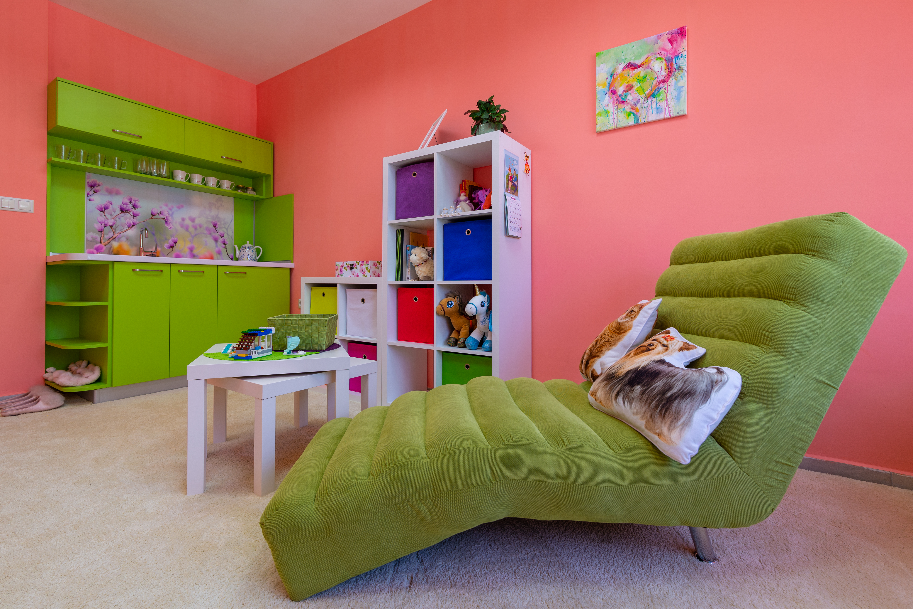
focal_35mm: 16
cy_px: 304
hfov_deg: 96.7
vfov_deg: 73.8
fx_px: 406
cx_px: 456
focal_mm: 16
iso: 160
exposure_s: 1/20
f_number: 9
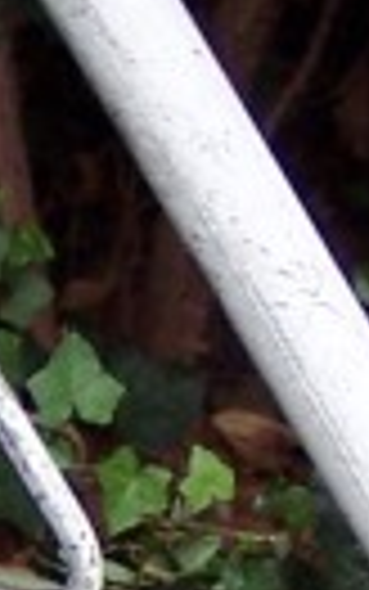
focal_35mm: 323
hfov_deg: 4.1
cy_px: 1054
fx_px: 5191
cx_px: 243
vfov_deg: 6.4
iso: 100
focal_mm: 8
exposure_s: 1/90
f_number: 2.8
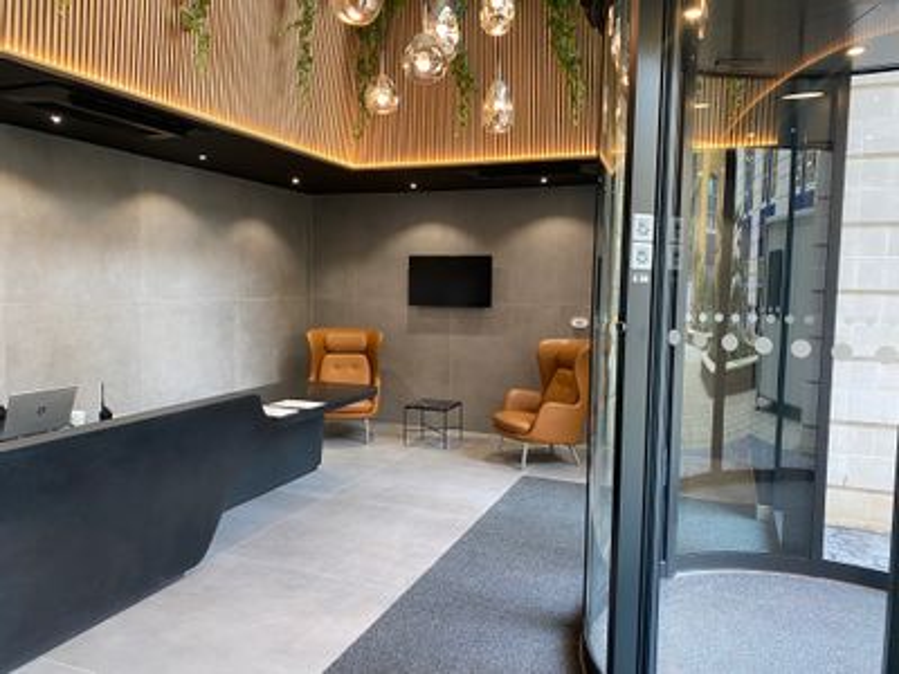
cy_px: 337
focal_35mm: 26
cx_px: 450
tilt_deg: -4.5
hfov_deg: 67.3
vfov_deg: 53.1
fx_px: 675
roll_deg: -1.4
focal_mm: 4.25
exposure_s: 1/50
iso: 100
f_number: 1.8
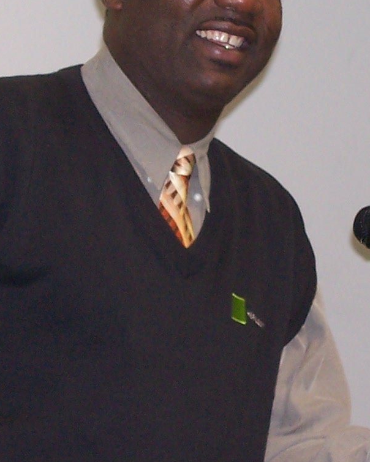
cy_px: 210
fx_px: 3504
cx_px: 178
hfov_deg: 6.0
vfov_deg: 7.6
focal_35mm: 256
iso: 140
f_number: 3.4
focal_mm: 14.7
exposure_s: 1/60
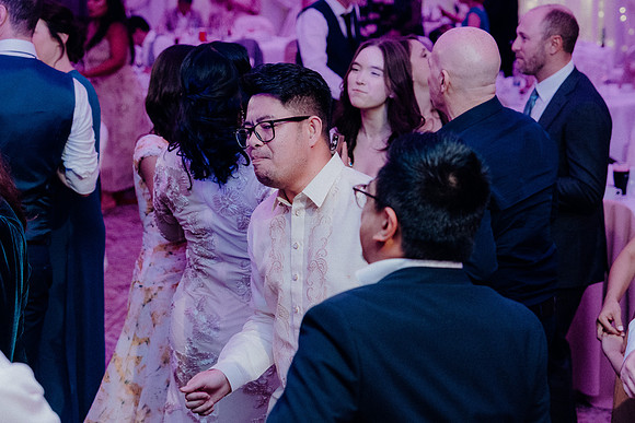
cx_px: 318
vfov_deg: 16.9
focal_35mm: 81
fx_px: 1429
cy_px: 212
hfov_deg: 25.1
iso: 3200
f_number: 3.5
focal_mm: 54
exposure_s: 1/160
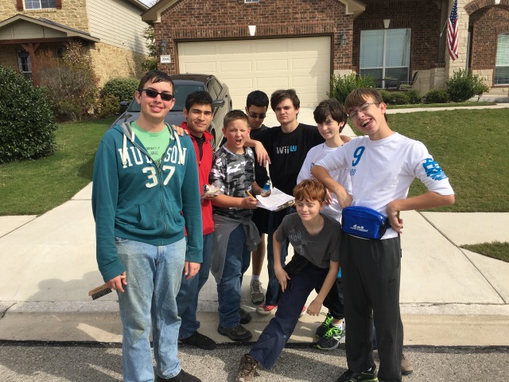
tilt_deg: -11.5
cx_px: 254
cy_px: 191
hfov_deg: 61.7
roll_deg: +2.2
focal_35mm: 29
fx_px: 426
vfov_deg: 48.2
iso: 25
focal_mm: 4.15
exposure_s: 1/1748
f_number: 2.2
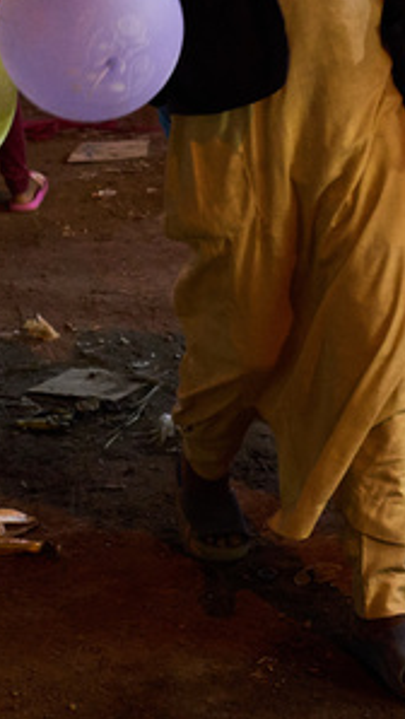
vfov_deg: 16.6
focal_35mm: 126
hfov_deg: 9.6
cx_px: 333
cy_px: -19
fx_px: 2401
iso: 1600
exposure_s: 1/125
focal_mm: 35
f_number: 3.5
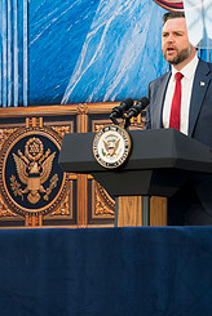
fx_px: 2422
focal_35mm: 275
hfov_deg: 5.0
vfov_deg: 7.5
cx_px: 156
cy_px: 164
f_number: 4
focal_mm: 150
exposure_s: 1/160
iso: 500
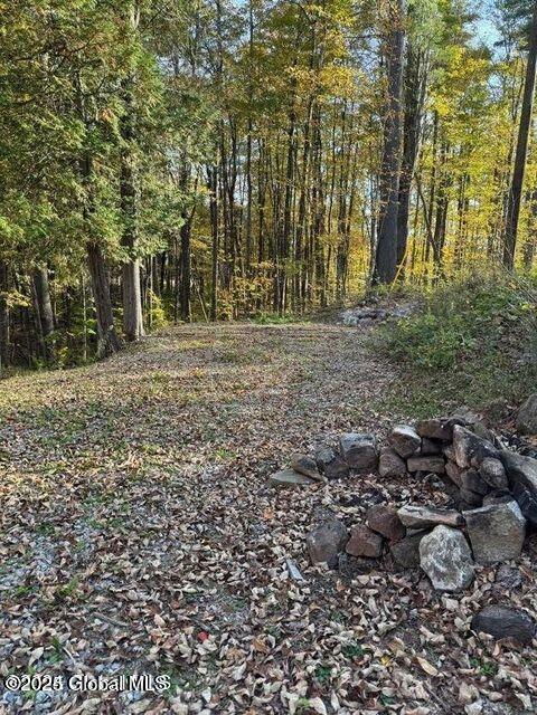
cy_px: 358
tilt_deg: -8.1
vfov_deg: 71.6
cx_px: 268
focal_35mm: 24
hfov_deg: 56.8
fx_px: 496
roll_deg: -2.7
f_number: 1.78
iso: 80
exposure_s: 1/317
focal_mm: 6.76
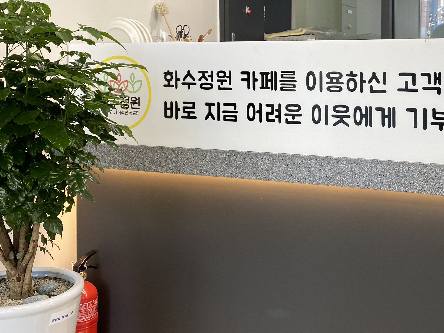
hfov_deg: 39.2
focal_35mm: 48
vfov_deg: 29.7
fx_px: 616
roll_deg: +0.1
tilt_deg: -1.5
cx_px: 294
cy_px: 74
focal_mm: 4.25
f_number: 1.8
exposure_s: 1/120
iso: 80
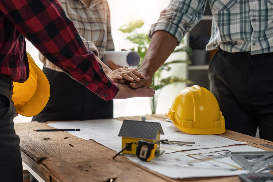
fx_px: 531
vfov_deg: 19.5
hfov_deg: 28.8
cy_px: 91
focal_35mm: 70
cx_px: 136
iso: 250
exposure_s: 1/320
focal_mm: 70
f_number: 2.8
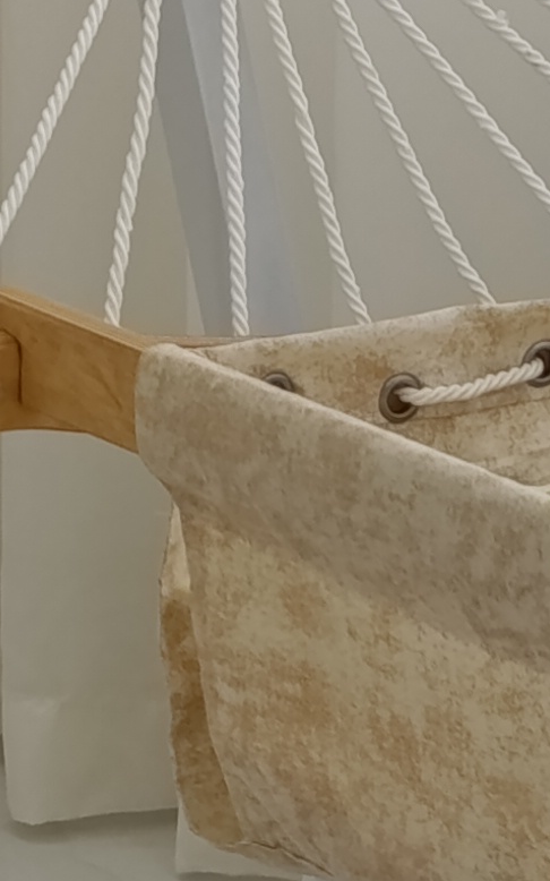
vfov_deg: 15.1
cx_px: 1267
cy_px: 1308
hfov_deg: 9.3
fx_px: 3071
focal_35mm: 128
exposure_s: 1/100
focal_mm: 6.14
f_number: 1.6
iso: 125
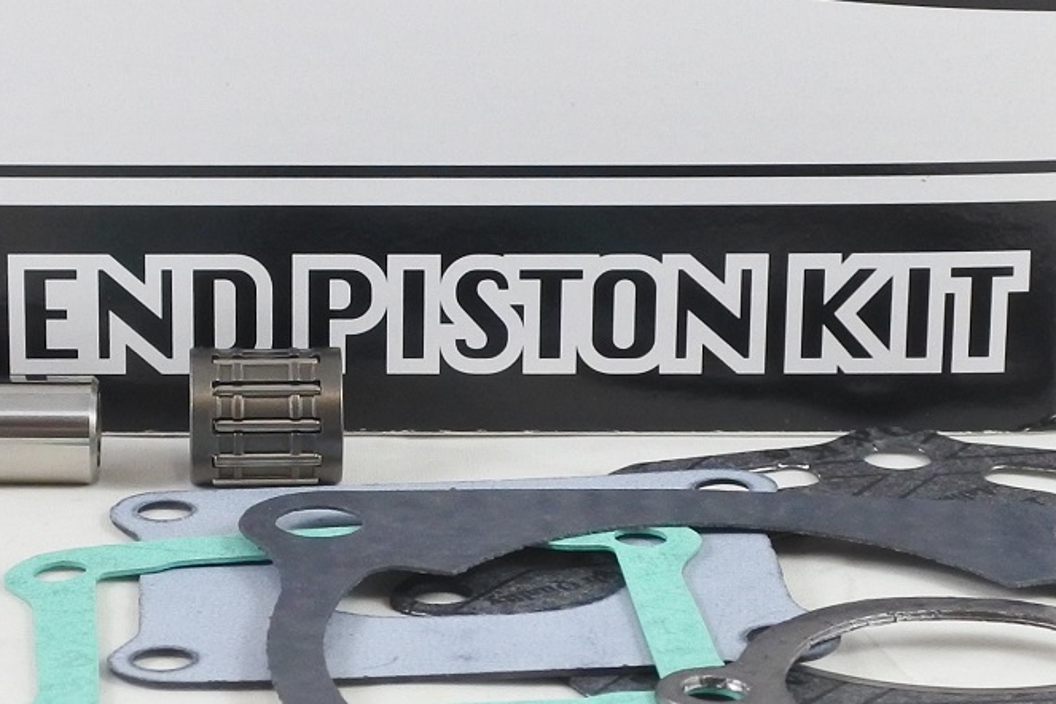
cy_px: 50
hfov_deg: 19.5
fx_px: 3050
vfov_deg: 13.0
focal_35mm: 104
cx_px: 279
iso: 560
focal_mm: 14.3
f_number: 4
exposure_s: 1/125
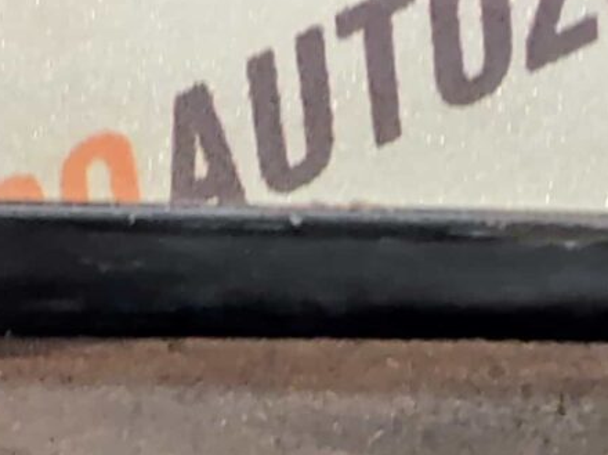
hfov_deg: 19.5
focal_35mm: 99
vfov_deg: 13.2
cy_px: 853
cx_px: 535
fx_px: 1737
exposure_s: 1/33
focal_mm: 4.74
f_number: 1.79
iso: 1644
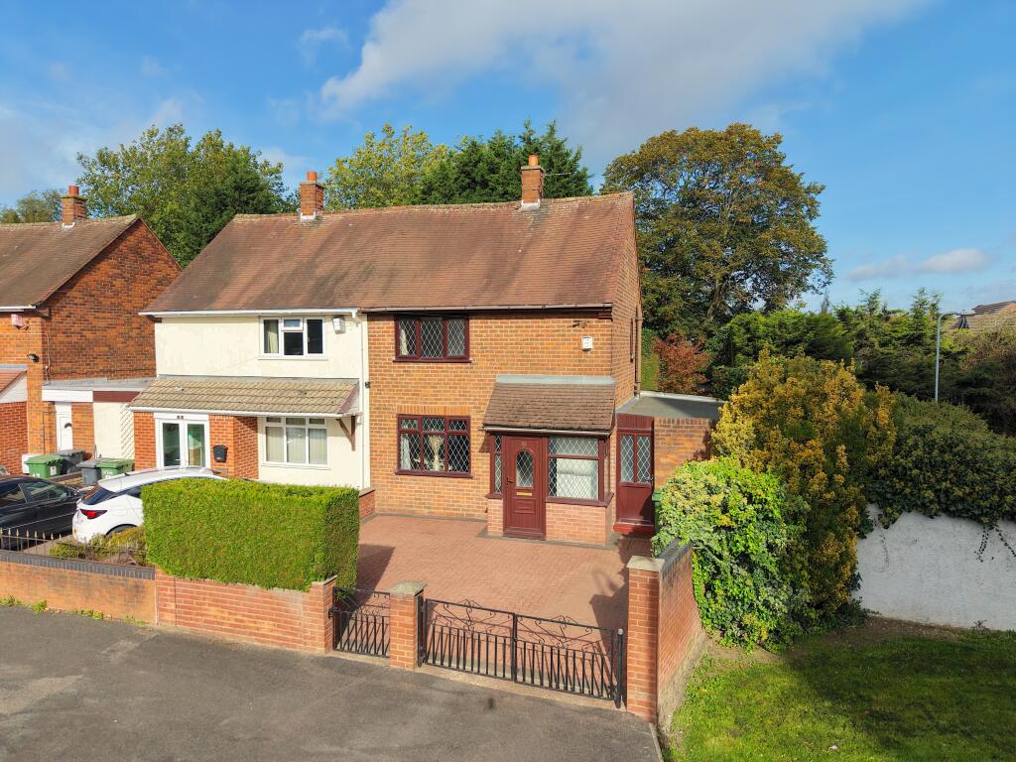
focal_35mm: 24
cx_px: 508
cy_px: 381
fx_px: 704
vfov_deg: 56.8
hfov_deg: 71.6
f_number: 1.8
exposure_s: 1/6000
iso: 320
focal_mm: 8.67
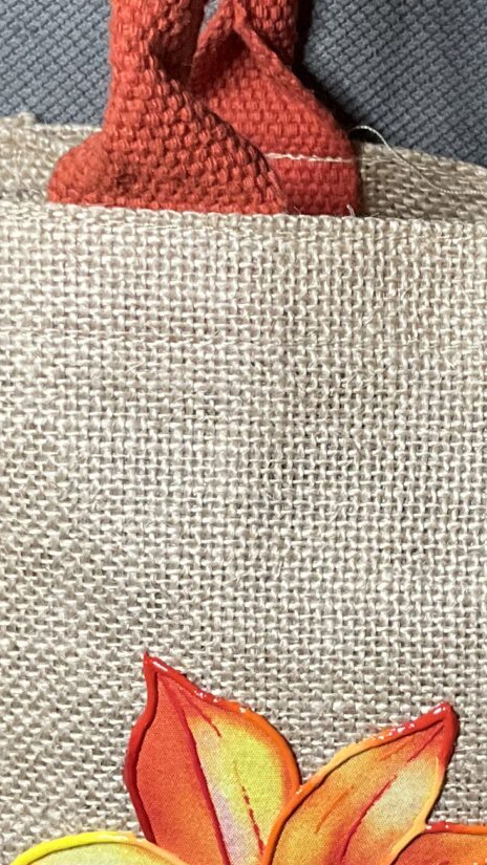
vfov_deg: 21.8
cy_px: 362
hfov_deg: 12.0
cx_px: 612
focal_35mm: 98
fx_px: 2250
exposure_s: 1/50
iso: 100
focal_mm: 3
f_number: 1.8
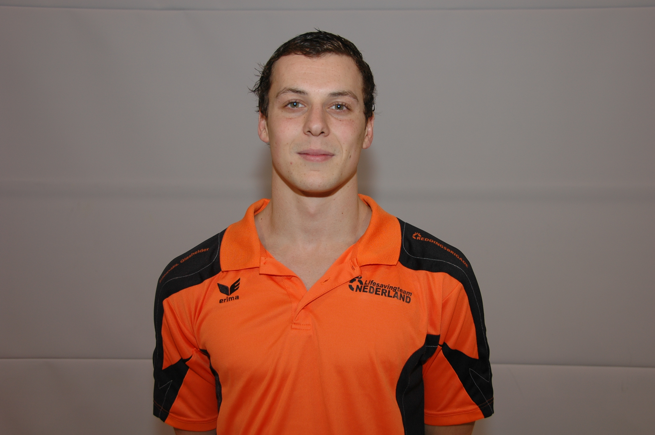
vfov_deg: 30.8
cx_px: 328
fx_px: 791
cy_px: 218
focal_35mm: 44
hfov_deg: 45.0
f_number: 4.2
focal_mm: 29
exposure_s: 1/60
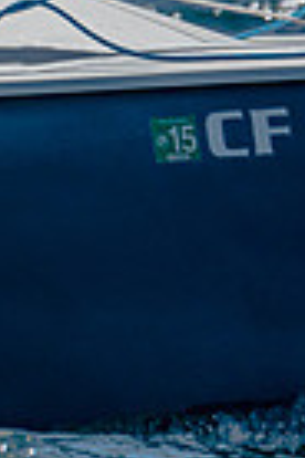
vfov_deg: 1.1
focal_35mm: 1960
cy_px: -41
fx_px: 24906
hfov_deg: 0.7
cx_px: -640
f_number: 5.6
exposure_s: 1/2000
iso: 200
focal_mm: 310
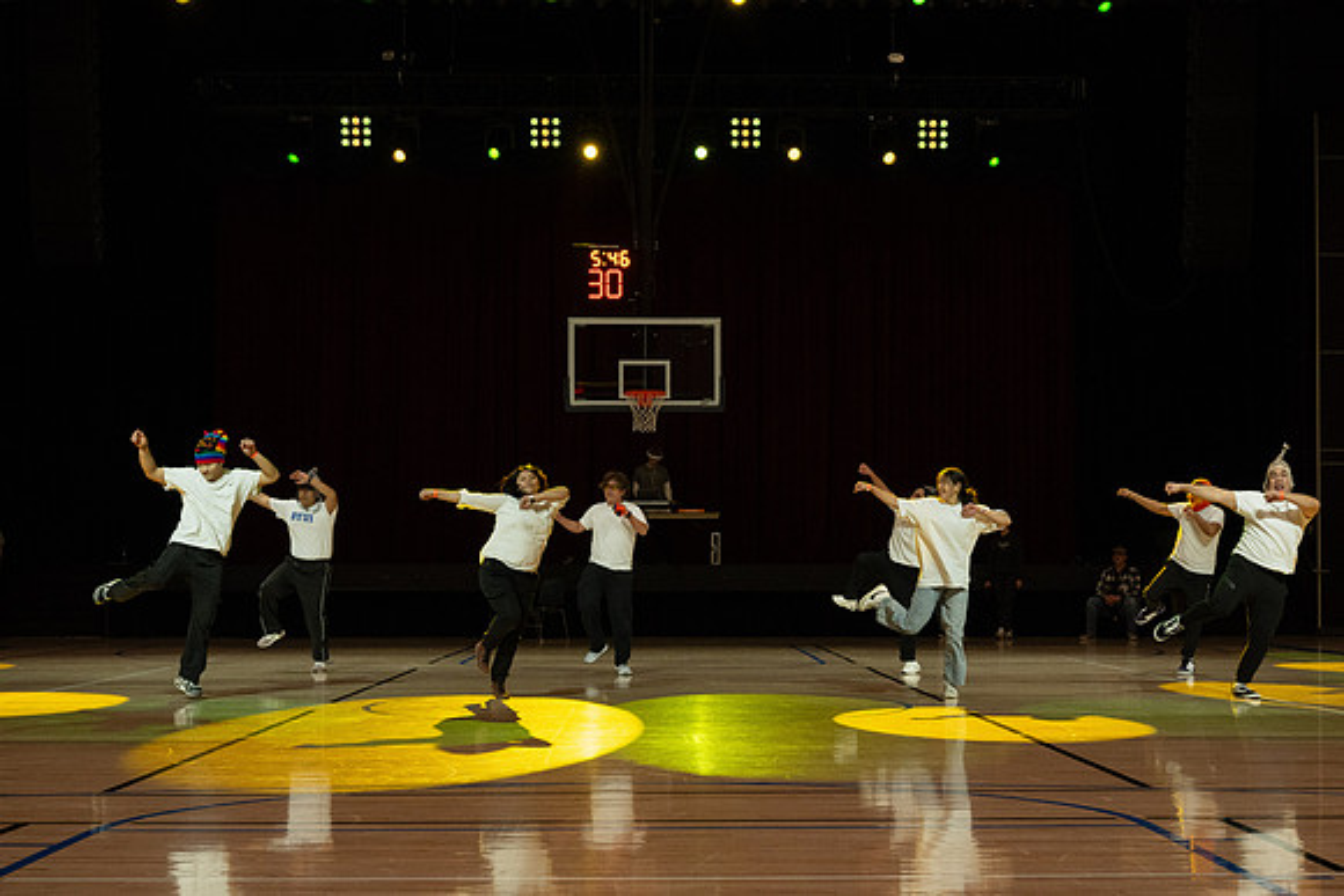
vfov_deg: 22.4
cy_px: 491
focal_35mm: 60
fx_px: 2259
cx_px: 741
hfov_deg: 33.1
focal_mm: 50
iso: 2500
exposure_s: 1/400
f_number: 5
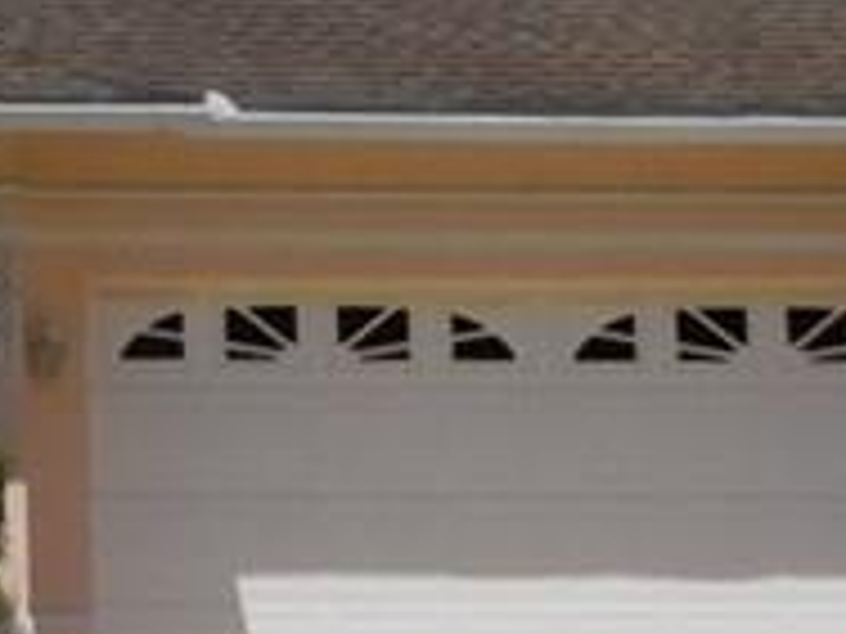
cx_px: -608
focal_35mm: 125
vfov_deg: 11.5
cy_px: -234
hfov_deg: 14.2
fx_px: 3055
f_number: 6
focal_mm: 4
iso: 125
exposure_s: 1/1500
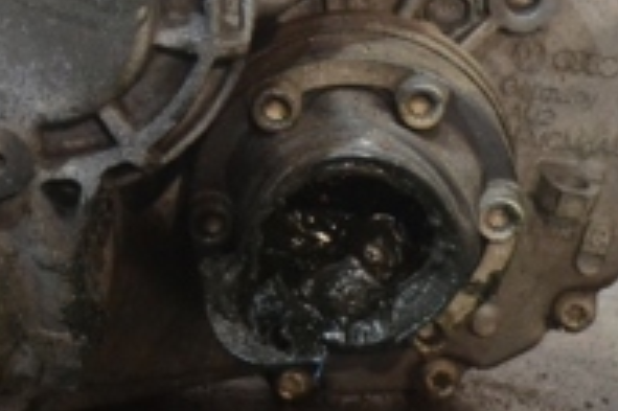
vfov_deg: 8.7
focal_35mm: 156
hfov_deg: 13.0
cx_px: -41
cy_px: -82
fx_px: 2676
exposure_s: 1/30
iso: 2000
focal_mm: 32
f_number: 4.8
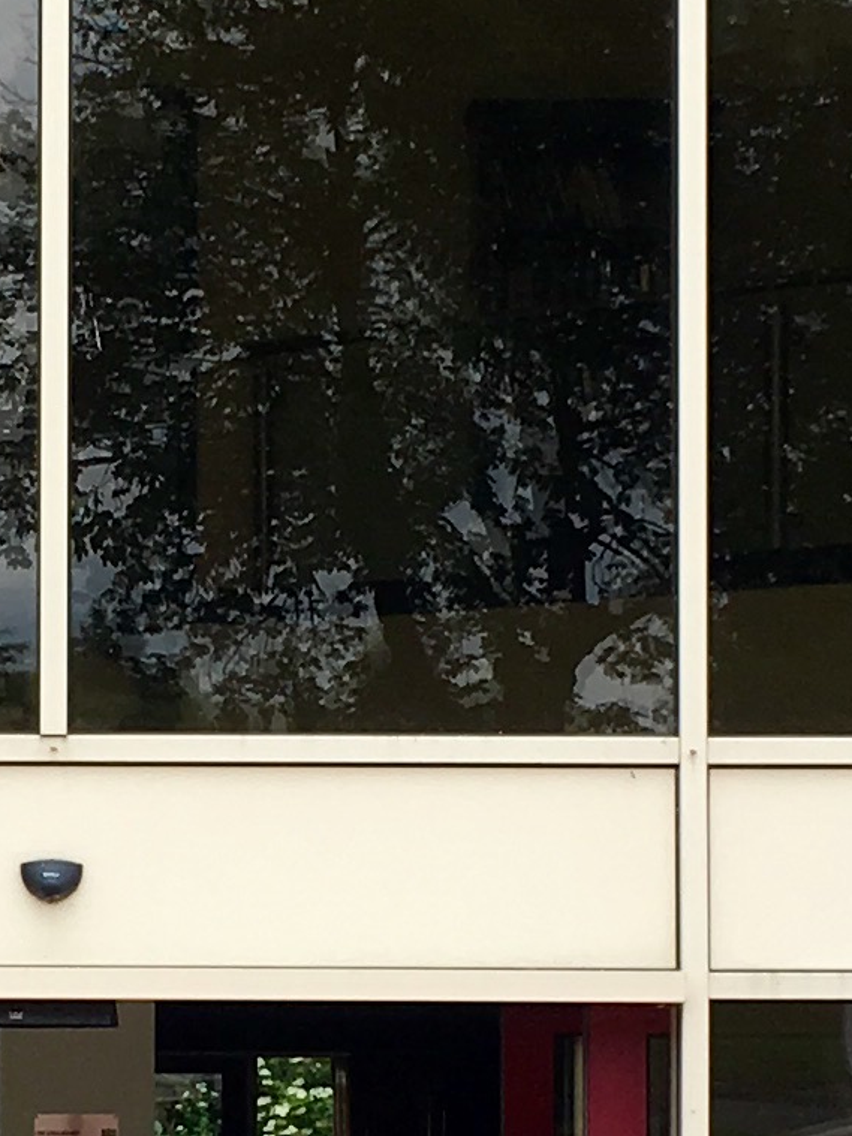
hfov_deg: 9.6
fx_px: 5055
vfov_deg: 12.7
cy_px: 971
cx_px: 31
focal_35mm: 154
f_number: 2.2
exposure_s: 1/591
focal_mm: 4.15
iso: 25
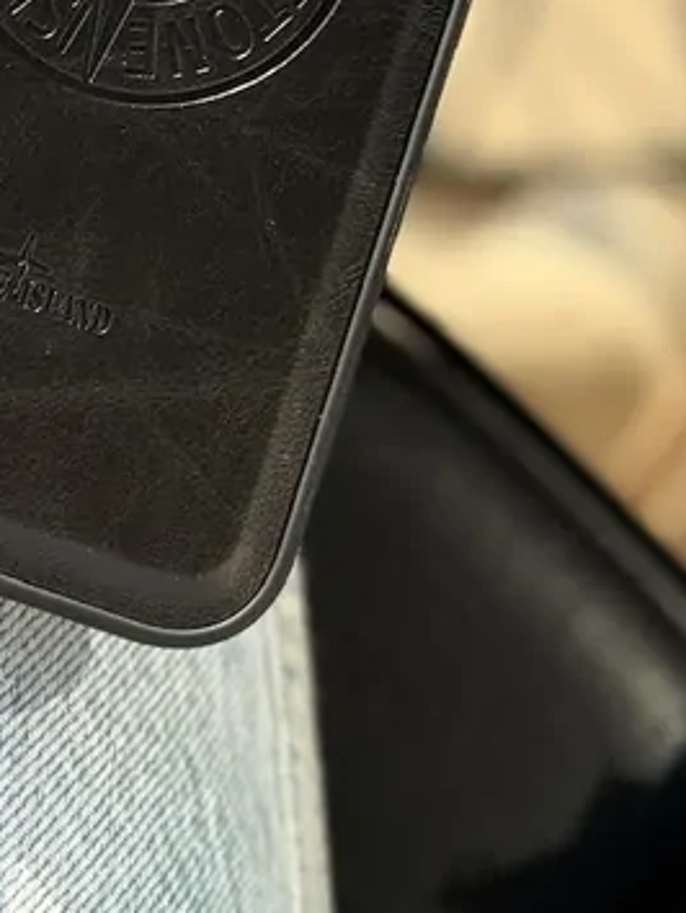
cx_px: 22
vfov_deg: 15.6
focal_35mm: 122
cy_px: -168
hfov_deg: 12.0
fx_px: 3220
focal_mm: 6.86
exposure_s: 1/1366
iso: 64
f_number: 1.78
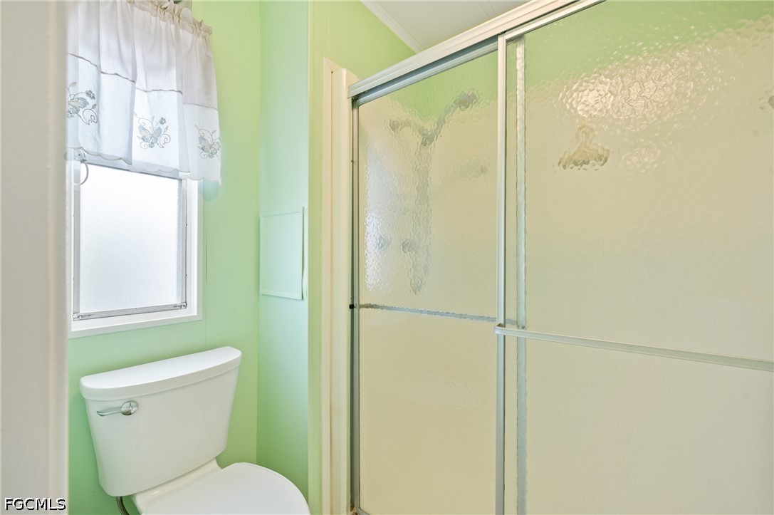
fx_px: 322
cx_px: 387
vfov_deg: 77.2
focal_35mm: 15
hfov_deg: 100.4
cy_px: 258
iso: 100
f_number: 8
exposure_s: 1/5
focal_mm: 15
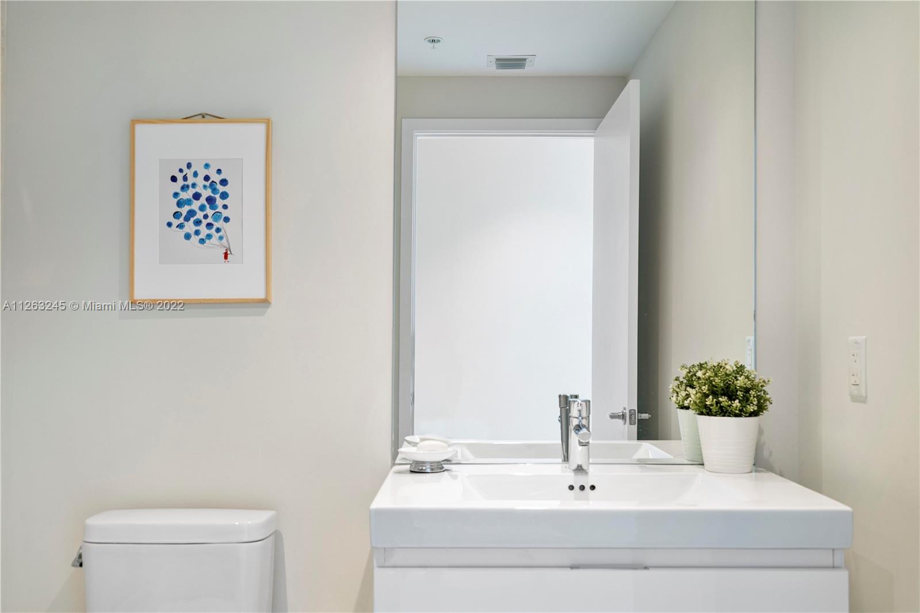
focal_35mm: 35
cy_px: 306
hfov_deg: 54.4
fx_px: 894
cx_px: 460
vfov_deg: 37.8
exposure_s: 1/25
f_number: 8
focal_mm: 35
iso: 500
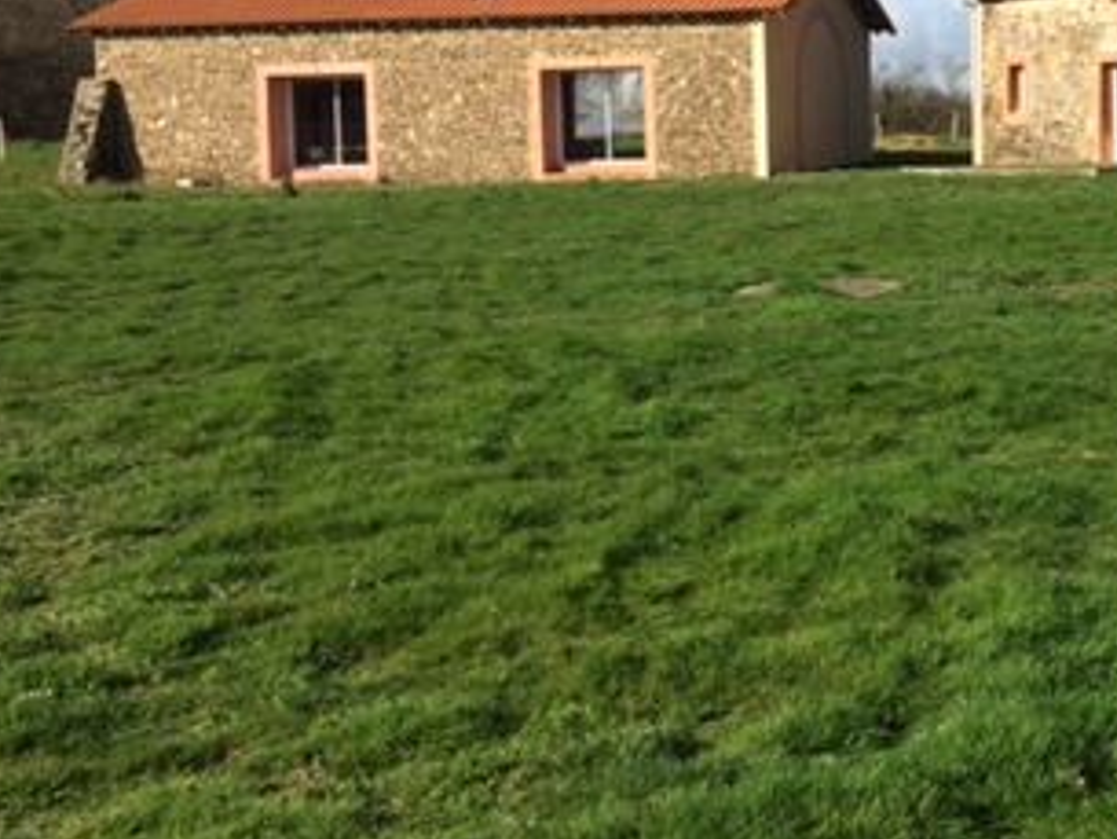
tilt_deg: -2.5
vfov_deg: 25.4
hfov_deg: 31.9
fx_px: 1840
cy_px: 234
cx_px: 1040
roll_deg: +2.4
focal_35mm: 57
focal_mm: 4.15
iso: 32
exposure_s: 1/2283
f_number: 2.2
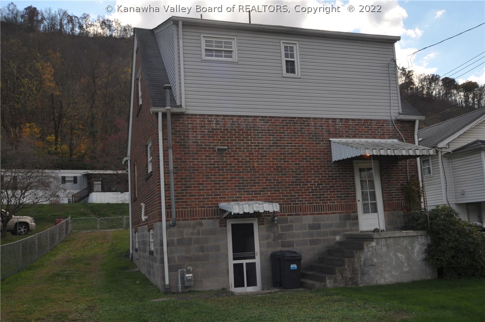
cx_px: 242
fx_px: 484
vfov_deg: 36.8
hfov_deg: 53.2
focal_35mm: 36
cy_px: 161
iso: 200
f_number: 8
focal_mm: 24
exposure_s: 1/250
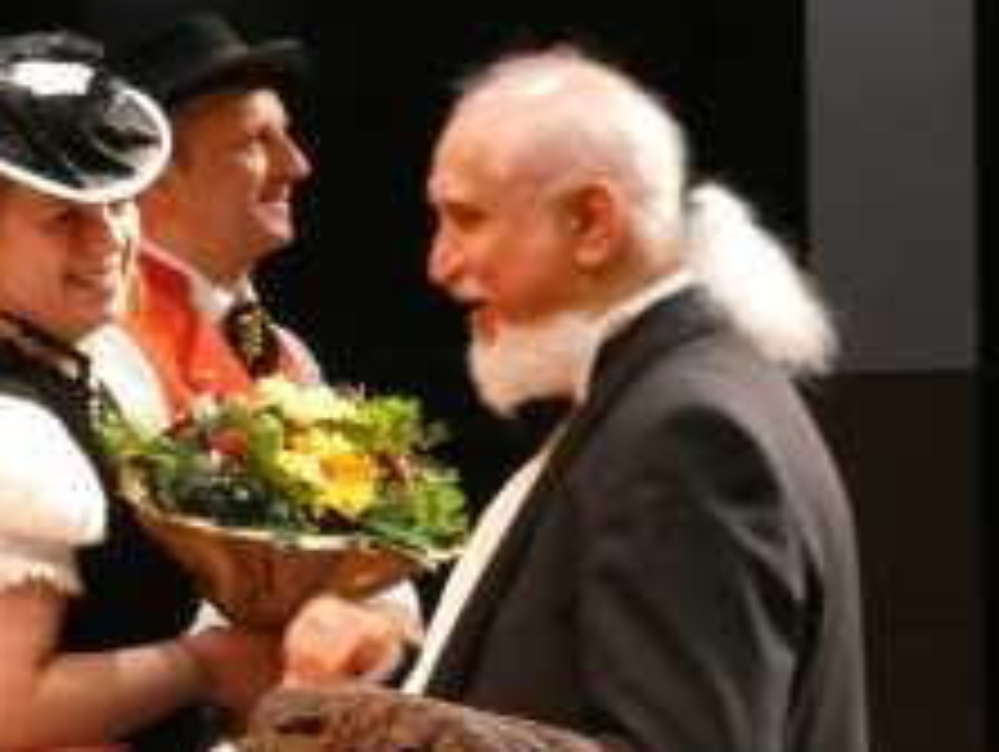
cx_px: 140
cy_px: 410
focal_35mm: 329
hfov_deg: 6.0
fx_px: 9505
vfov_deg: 4.5
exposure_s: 1/50
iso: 1600
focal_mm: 32.7
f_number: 5.5
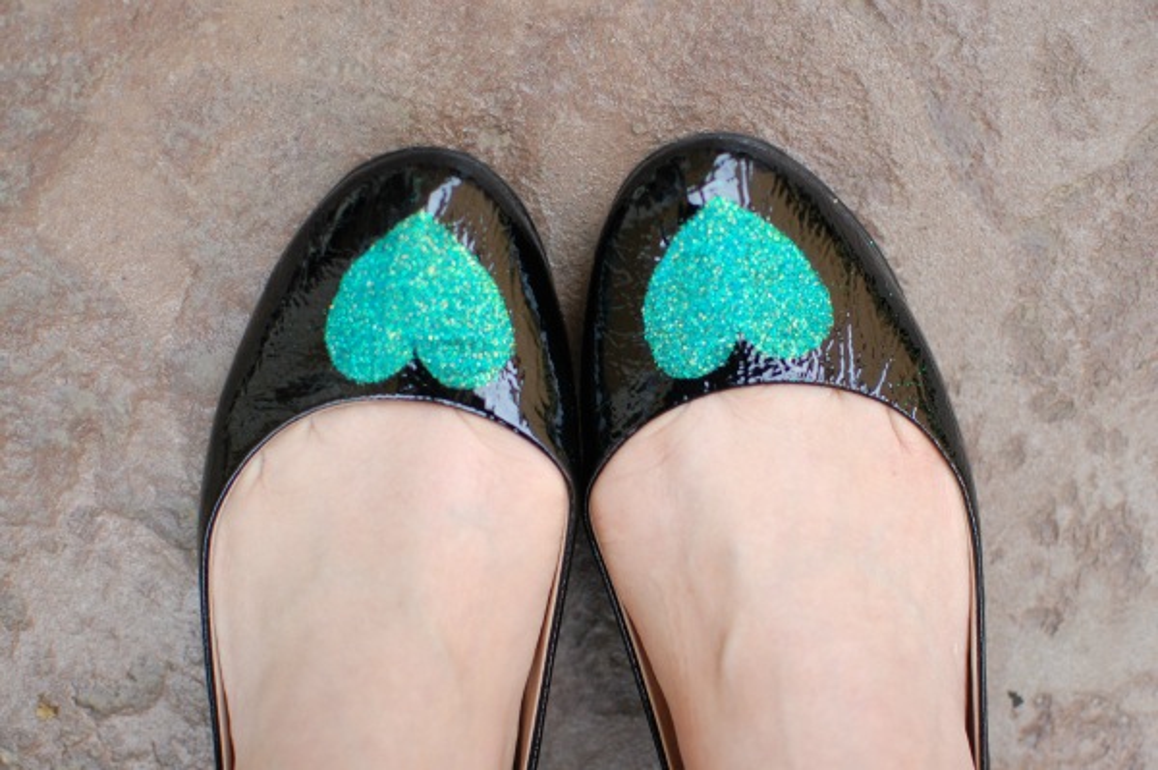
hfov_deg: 37.9
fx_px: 1687
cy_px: 385
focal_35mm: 52
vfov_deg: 25.7
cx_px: 579
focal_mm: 35
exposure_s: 1/4000
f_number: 1.8
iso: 800
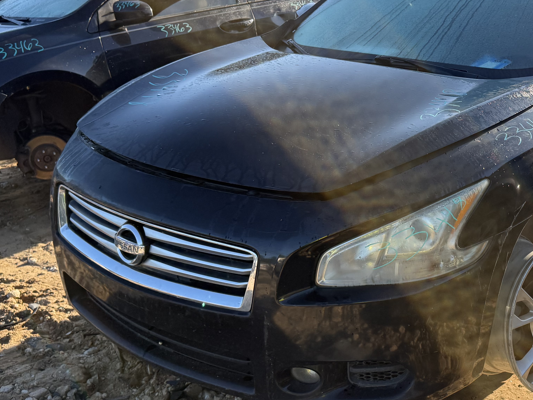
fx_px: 693
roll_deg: -1.6
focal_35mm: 45
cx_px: 412
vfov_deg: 32.2
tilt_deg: -17.7
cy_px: 194
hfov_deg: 40.6
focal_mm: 6.76
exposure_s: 1/1361
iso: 100
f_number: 1.78
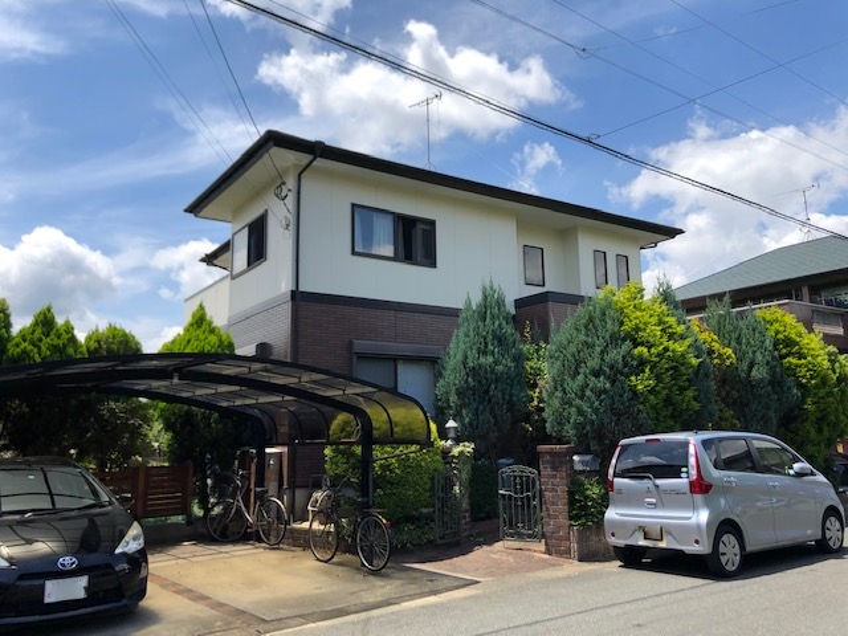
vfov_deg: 49.7
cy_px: 318
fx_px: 686
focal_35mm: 28
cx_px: 424
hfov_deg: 63.4
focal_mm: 3.99
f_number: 1.8
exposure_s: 1/1919
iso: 20
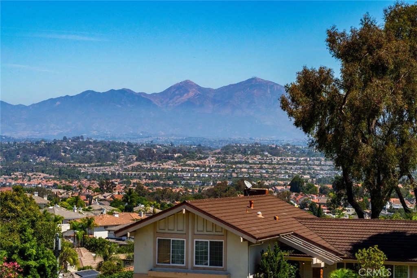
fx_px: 1216
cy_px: 139
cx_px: 208
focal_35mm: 105
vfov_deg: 13.0
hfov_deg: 19.5
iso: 1250
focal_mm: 105
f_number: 20
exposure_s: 1/800
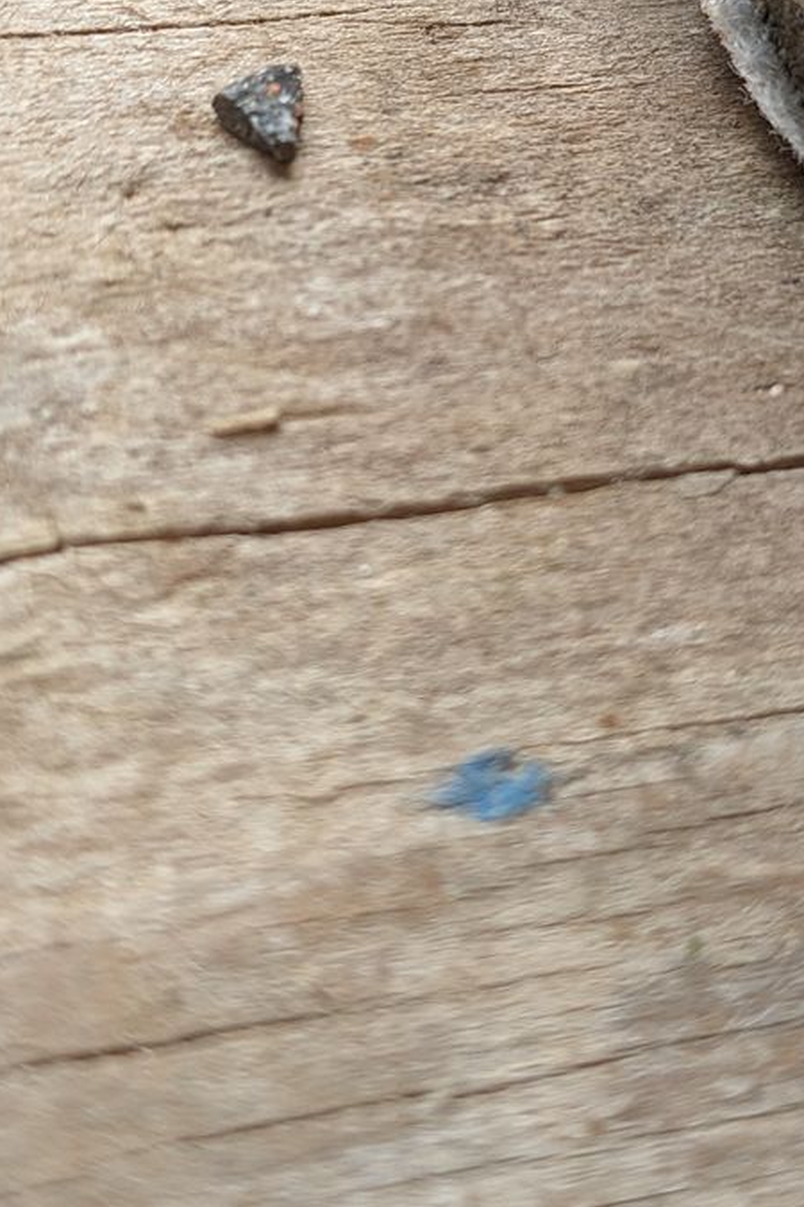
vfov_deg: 28.2
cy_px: 344
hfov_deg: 19.2
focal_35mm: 71
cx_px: 423
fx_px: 2378
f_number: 1.73
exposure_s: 1/160
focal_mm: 4.38
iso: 59
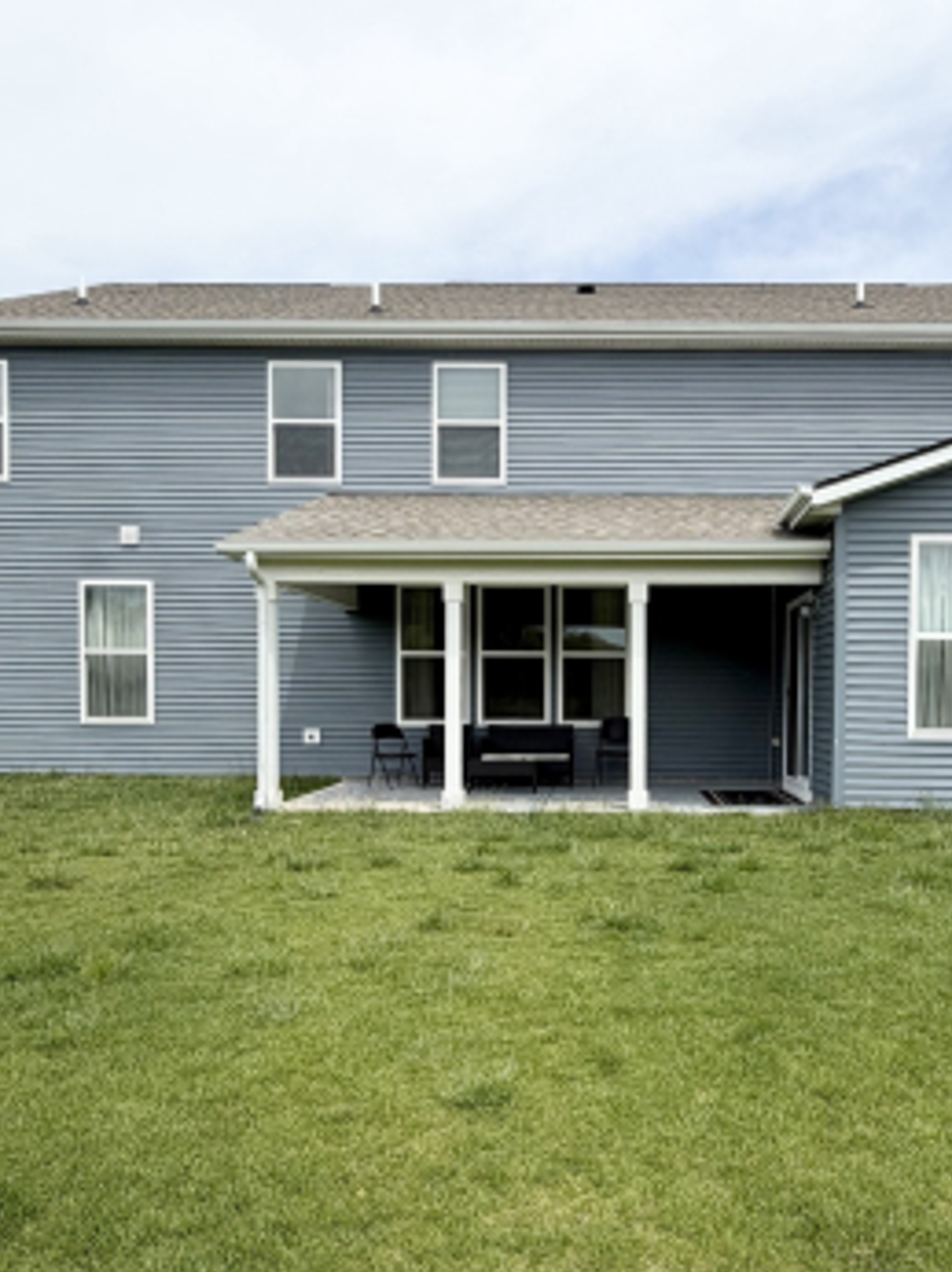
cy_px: 733
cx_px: 614
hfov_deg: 50.6
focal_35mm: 27
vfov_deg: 65.0
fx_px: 991
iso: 20
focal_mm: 2.22
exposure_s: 1/970
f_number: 2.2
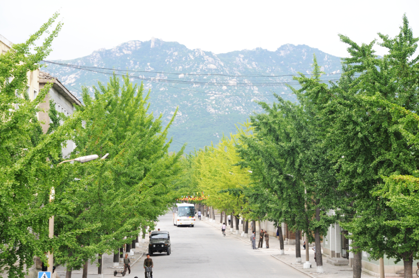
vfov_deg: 12.1
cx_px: 210
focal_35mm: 112
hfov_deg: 18.2
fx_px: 1308
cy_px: 139
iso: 640
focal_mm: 75
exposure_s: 1/400
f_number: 10
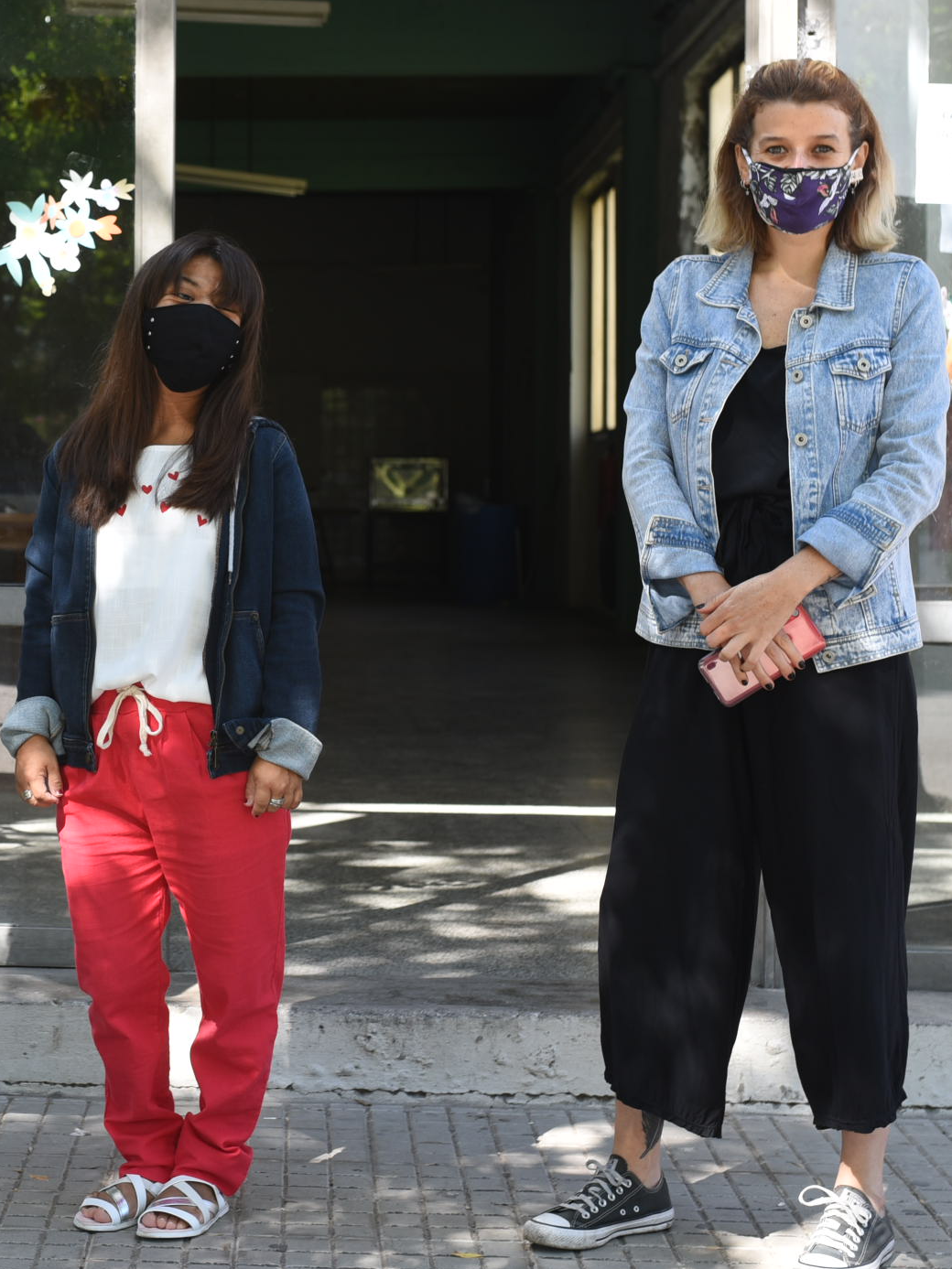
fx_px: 2677
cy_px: 500
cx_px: 70
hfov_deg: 19.7
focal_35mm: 73
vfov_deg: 26.6
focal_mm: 35
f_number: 4.5
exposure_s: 1/200
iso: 200
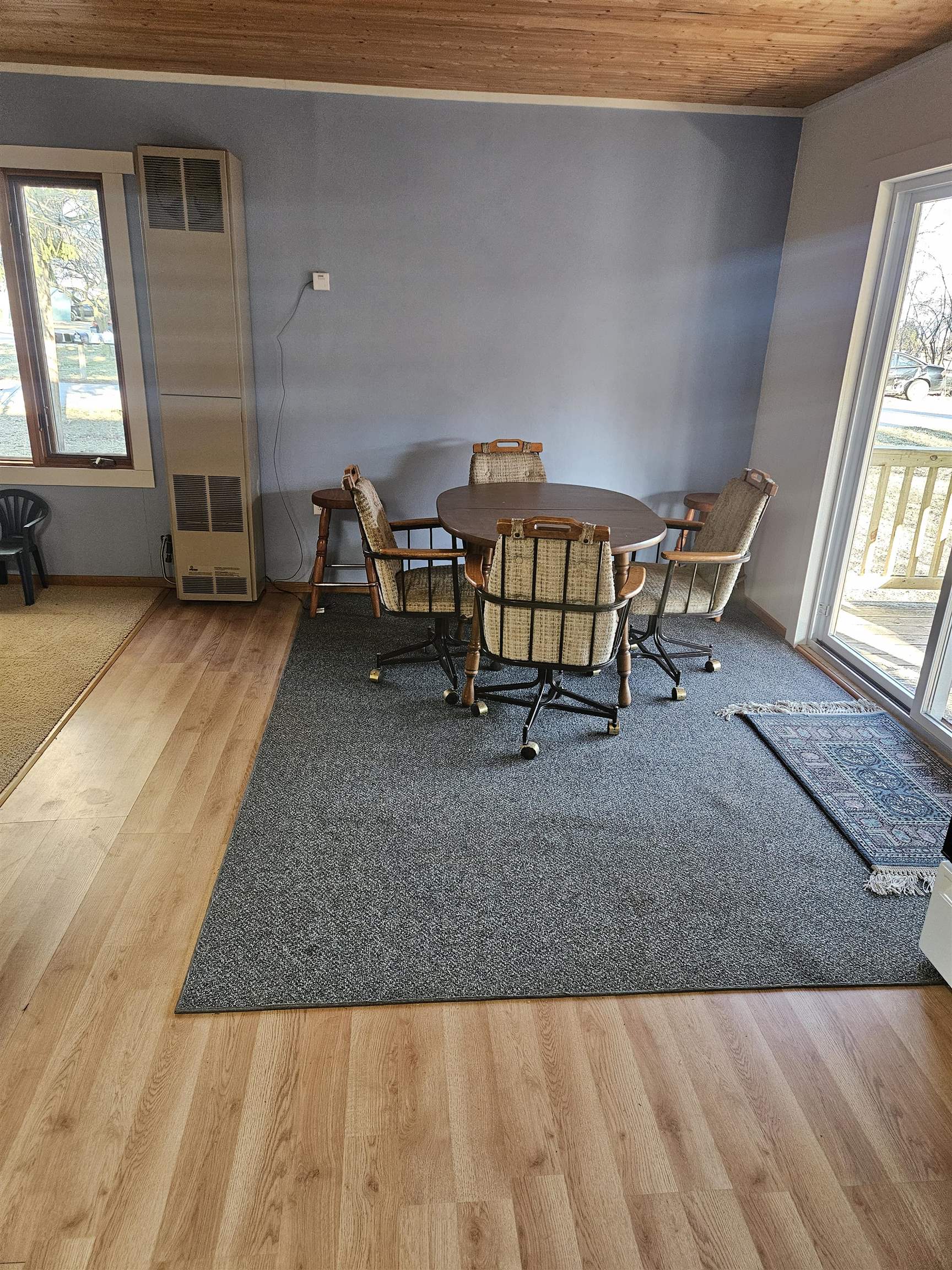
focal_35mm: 23
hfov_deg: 58.9
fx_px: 843
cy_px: 635
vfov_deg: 73.9
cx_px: 476
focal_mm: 5.4
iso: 640
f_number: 1.8
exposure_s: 1/120
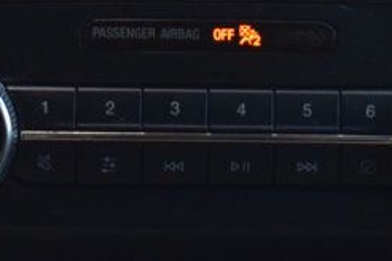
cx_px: 236
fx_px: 2036
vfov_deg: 7.2
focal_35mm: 187
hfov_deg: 11.0
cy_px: -150
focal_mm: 30
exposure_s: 1/80
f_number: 8
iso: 400
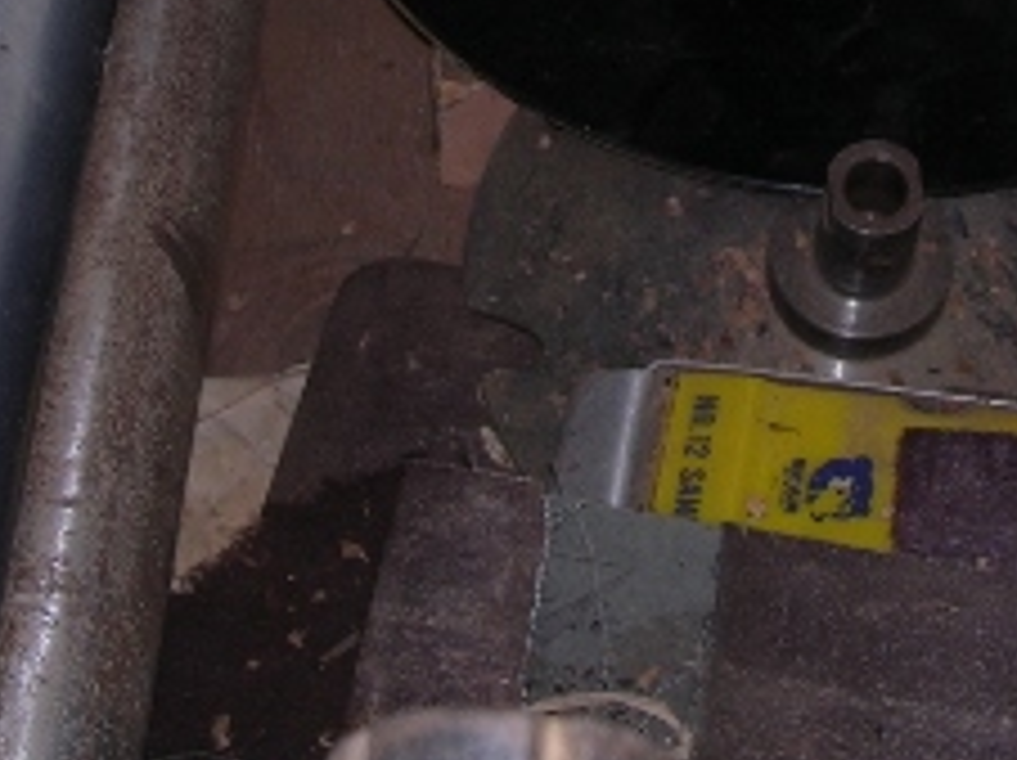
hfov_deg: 21.7
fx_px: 2641
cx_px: 655
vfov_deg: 15.9
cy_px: -106
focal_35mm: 90
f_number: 2.8
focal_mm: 5.8
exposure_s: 1/60.1
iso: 100
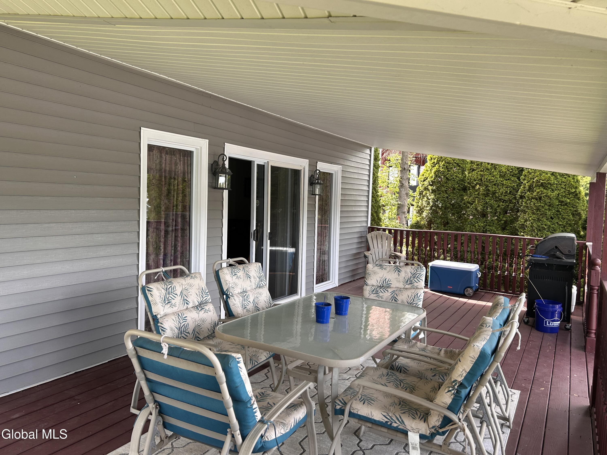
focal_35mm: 26
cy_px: 228
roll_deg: -2.1
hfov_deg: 67.3
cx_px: 304
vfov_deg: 53.1
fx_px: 456
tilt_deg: -3.3
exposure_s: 1/170
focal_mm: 5.7
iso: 40
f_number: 1.5
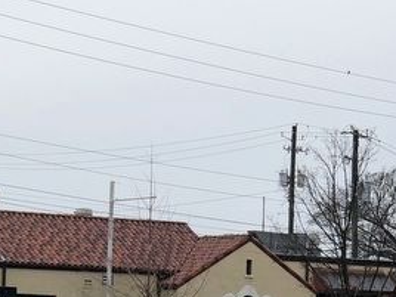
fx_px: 1773
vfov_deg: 9.5
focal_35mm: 155
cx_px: 127
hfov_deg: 12.7
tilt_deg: +3.0
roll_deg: -2.3
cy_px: 285
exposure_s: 1/674
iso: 16
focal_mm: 6
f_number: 2.4
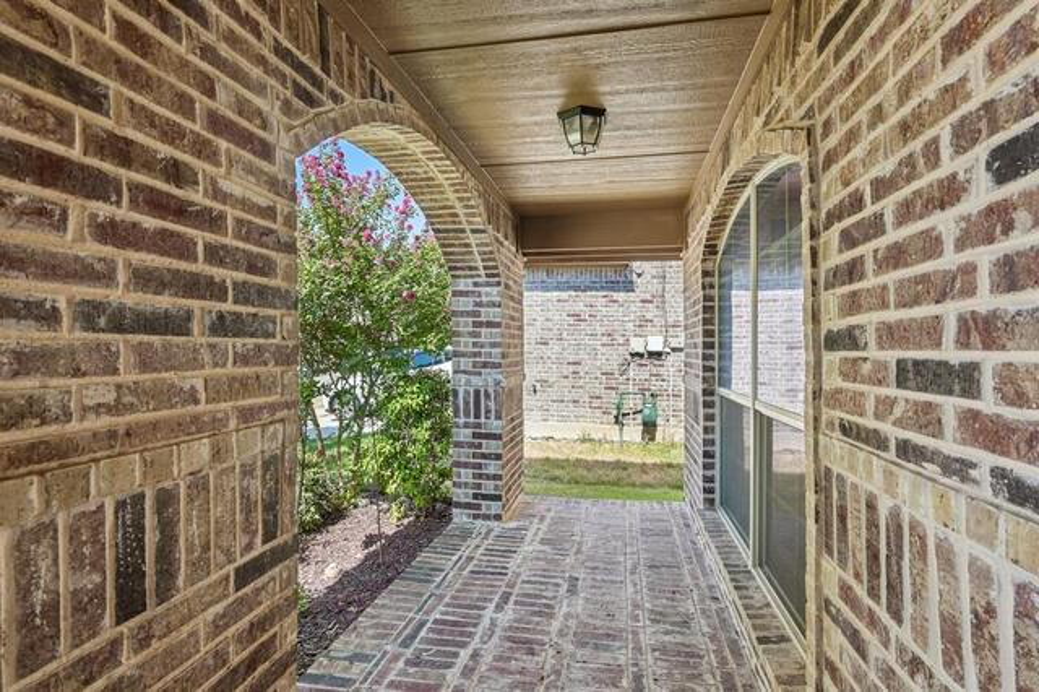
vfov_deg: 73.7
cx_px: 520
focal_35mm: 16
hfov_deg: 96.8
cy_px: 346
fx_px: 462
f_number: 8
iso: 400
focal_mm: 16
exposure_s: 1/200
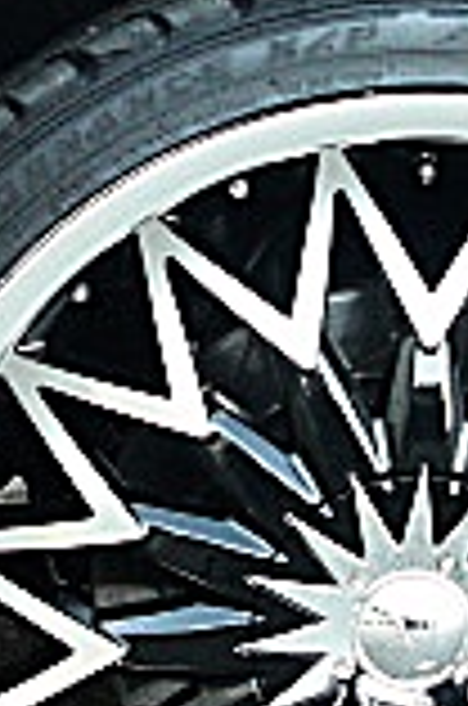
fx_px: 2997
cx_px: 117
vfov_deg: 13.4
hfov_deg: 8.9
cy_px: 220
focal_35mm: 153
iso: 200
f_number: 2.8
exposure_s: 1/100
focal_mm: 6.3
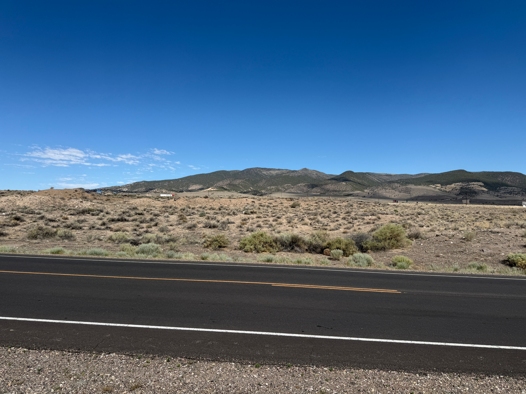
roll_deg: -0.8
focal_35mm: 24
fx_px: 365
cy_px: 197
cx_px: 263
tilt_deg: +3.3
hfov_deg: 71.6
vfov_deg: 56.8
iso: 80
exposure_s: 1/6711
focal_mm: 6.76
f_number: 1.78
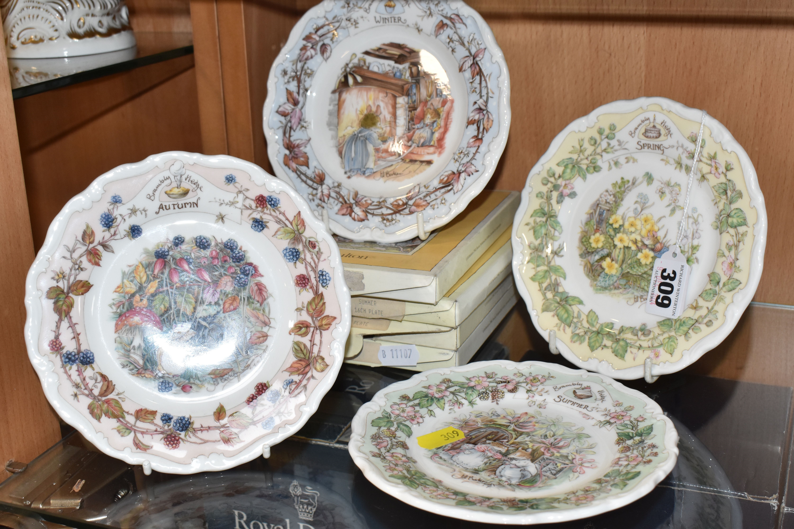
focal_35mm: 48
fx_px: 1059
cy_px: 264
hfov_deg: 41.1
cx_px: 397
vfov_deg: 28.1
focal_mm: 32
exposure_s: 1/60
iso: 800
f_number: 8
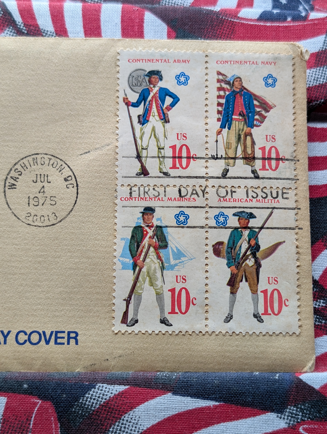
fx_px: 616
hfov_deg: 29.7
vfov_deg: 38.9
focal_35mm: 49
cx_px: 164
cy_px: 217
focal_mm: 6.9
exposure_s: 1/65
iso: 28
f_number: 1.68
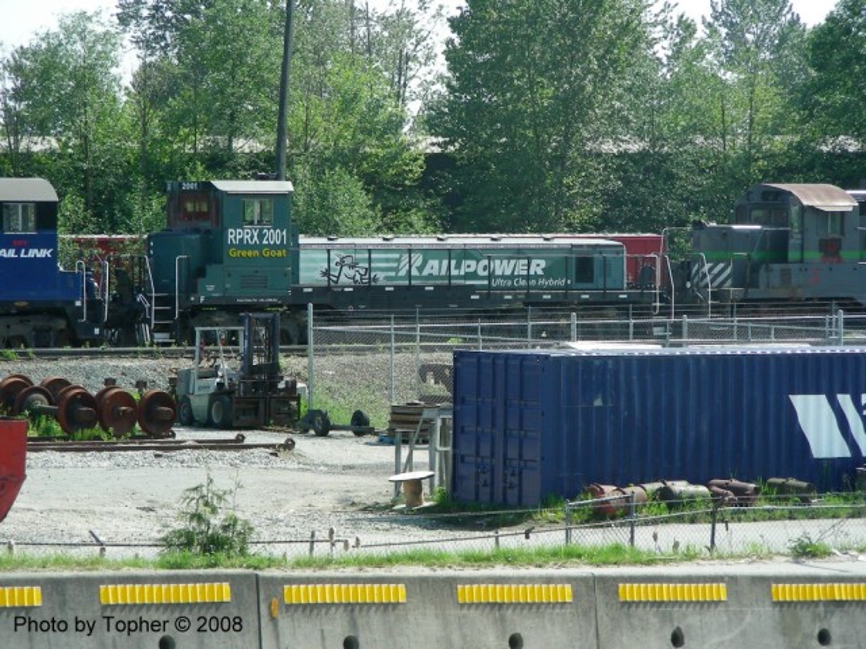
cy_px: 324
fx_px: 4303
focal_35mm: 172
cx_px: 433
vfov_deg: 8.6
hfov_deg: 11.5
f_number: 4
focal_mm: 28.7
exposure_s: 1/287
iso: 50
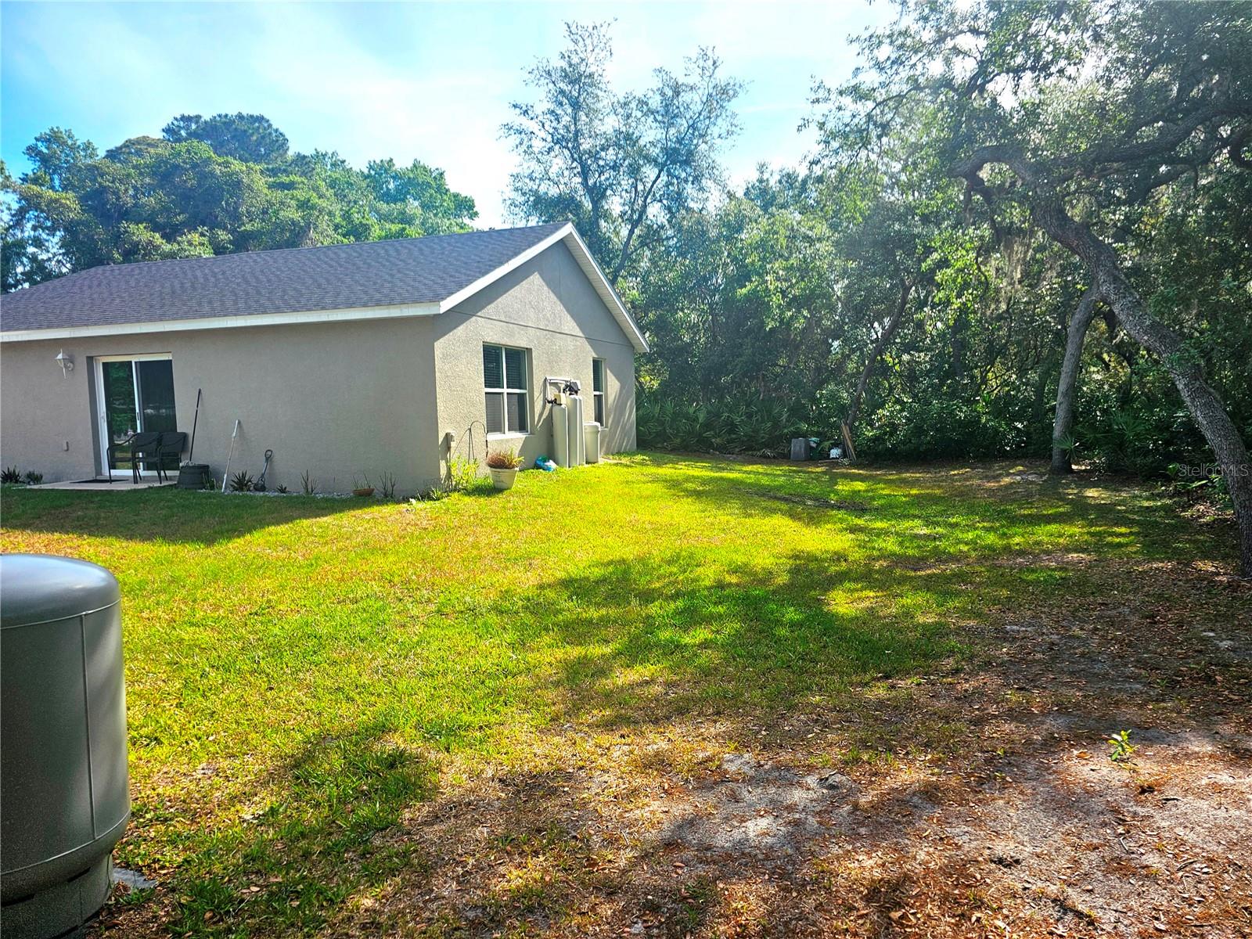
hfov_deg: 73.9
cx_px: 626
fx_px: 832
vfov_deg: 58.9
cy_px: 470
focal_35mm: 23
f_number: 1.7
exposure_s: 1/616
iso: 10
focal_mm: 6.3
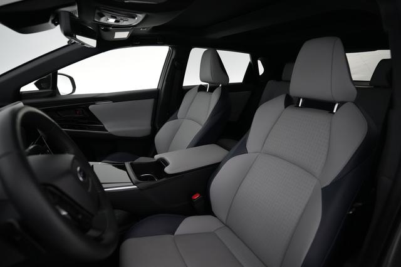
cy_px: 134
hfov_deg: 93.3
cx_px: 200
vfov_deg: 70.4
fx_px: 189
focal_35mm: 17
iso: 5000
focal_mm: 17
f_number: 2.8
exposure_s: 1/250
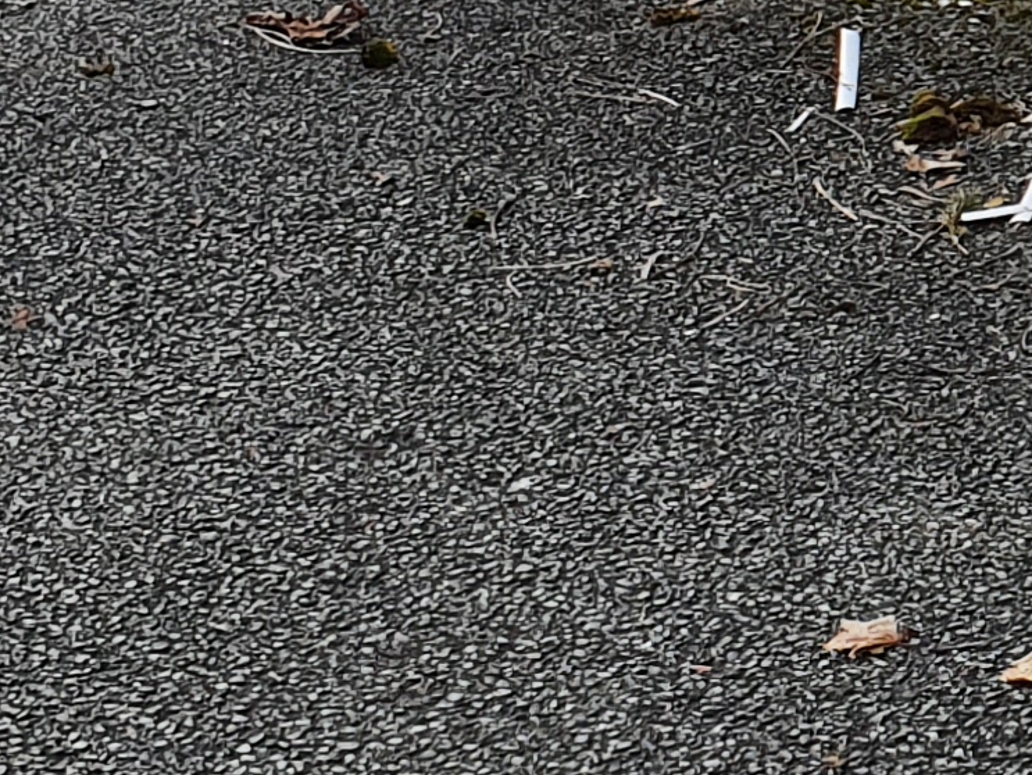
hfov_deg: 12.9
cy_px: -424
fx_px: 4206
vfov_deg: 10.2
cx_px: 1740
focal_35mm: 141
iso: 50
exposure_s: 1/932
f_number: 2.4
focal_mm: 4.32
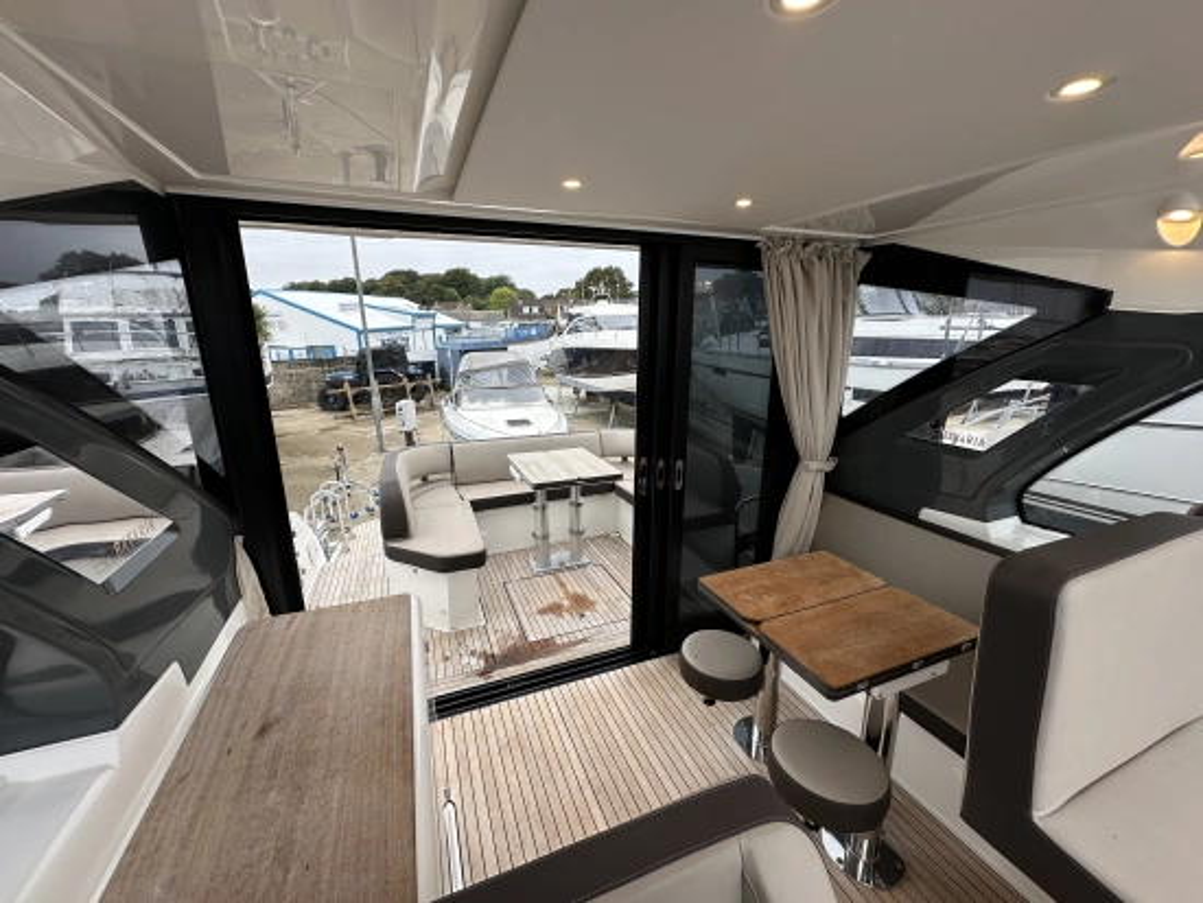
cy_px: 452
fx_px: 487
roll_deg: +0.3
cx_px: 602
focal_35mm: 14
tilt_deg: -14.7
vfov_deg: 85.7
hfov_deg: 102.0
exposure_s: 1/168
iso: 40
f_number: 2.2
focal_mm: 2.22
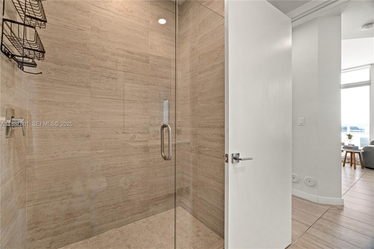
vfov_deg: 77.3
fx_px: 156
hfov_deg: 100.4
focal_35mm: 15
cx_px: 187
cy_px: 124
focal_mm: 10
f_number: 9
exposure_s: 1.6
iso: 160
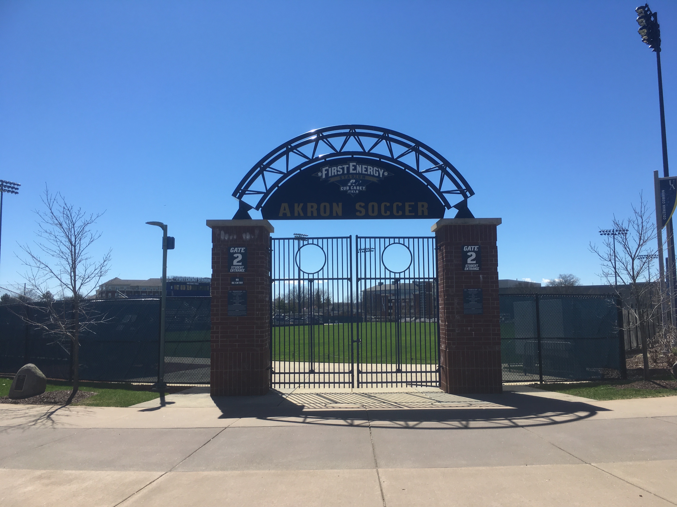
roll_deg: -0.1
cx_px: 338
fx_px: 567
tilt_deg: +6.7
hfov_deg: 61.7
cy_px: 254
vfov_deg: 48.2
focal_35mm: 29
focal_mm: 4.15
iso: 25
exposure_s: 1/1748
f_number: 2.2
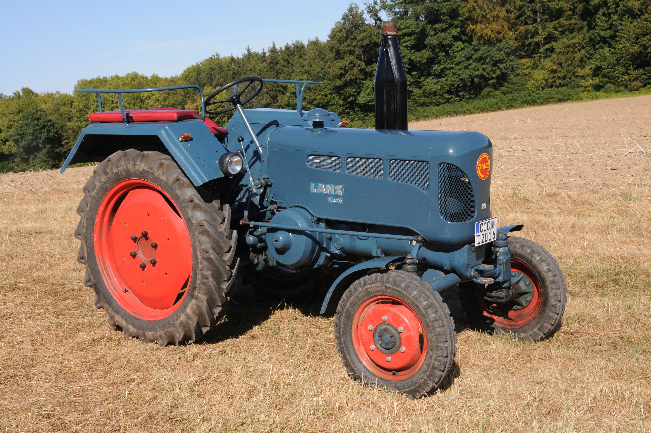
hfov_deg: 37.9
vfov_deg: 25.7
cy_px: 216
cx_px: 326
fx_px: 948
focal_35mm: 52
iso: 400
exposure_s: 1/500
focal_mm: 35
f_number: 11
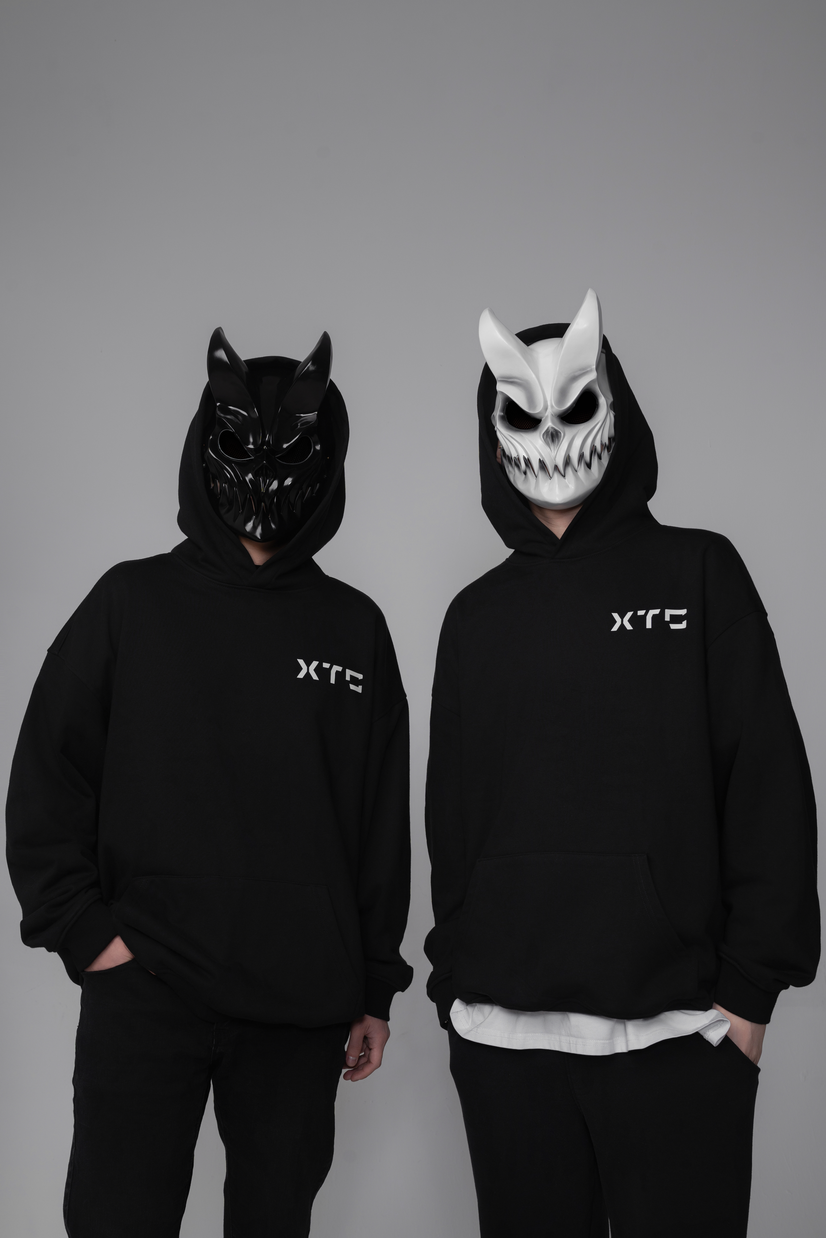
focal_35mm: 39
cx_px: 413
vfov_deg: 49.6
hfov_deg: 34.2
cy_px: 619
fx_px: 1342
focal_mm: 39
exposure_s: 1/160
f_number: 8
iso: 100
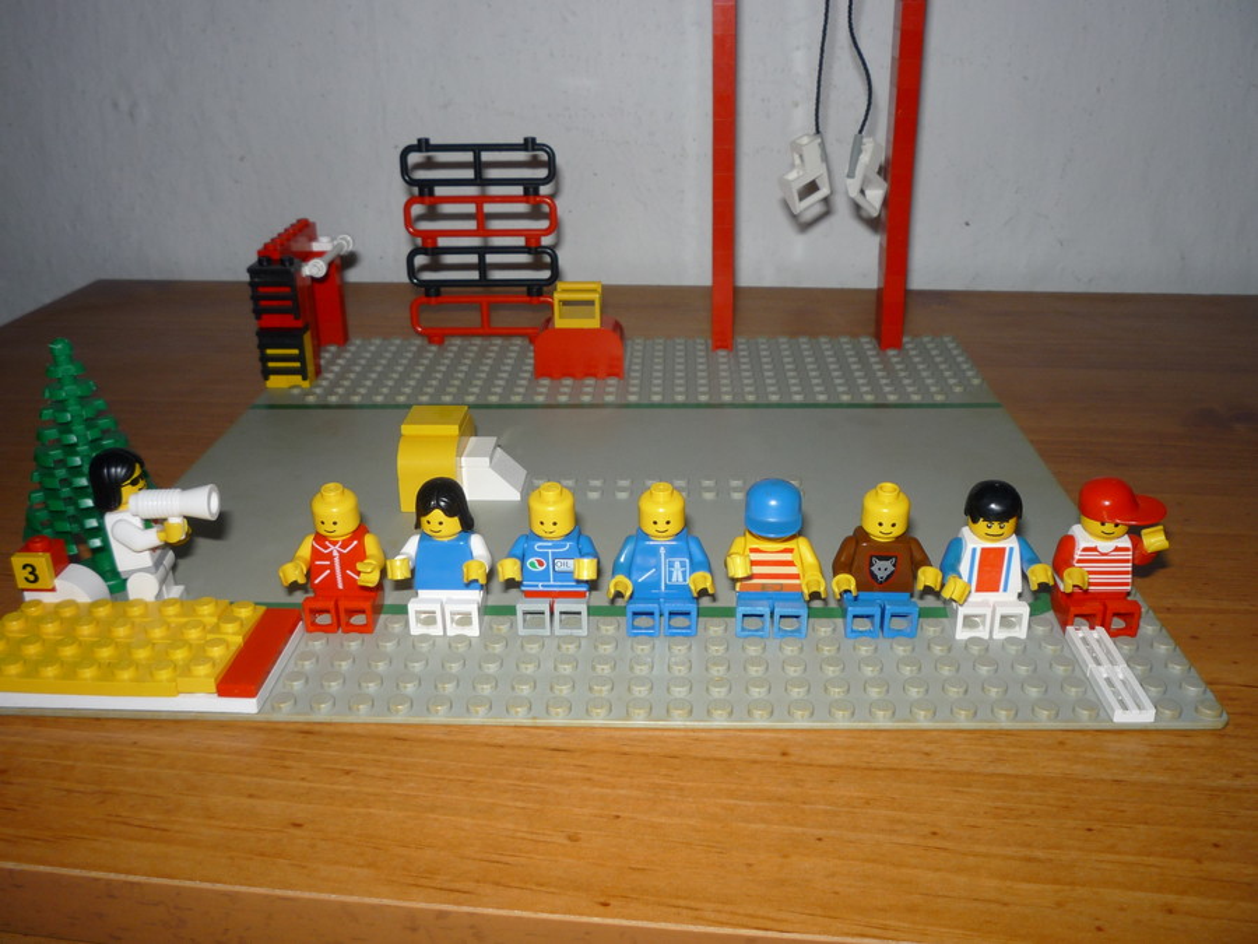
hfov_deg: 56.8
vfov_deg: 44.2
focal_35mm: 32
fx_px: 1163
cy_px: 472
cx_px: 629
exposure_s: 1/30
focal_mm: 5.2
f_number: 4
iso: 100
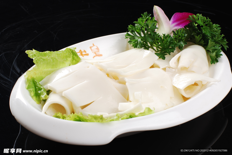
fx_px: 484
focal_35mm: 75
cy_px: 78
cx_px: 116
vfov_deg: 18.2
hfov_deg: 27.0
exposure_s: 1/125
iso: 100
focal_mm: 50
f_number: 13
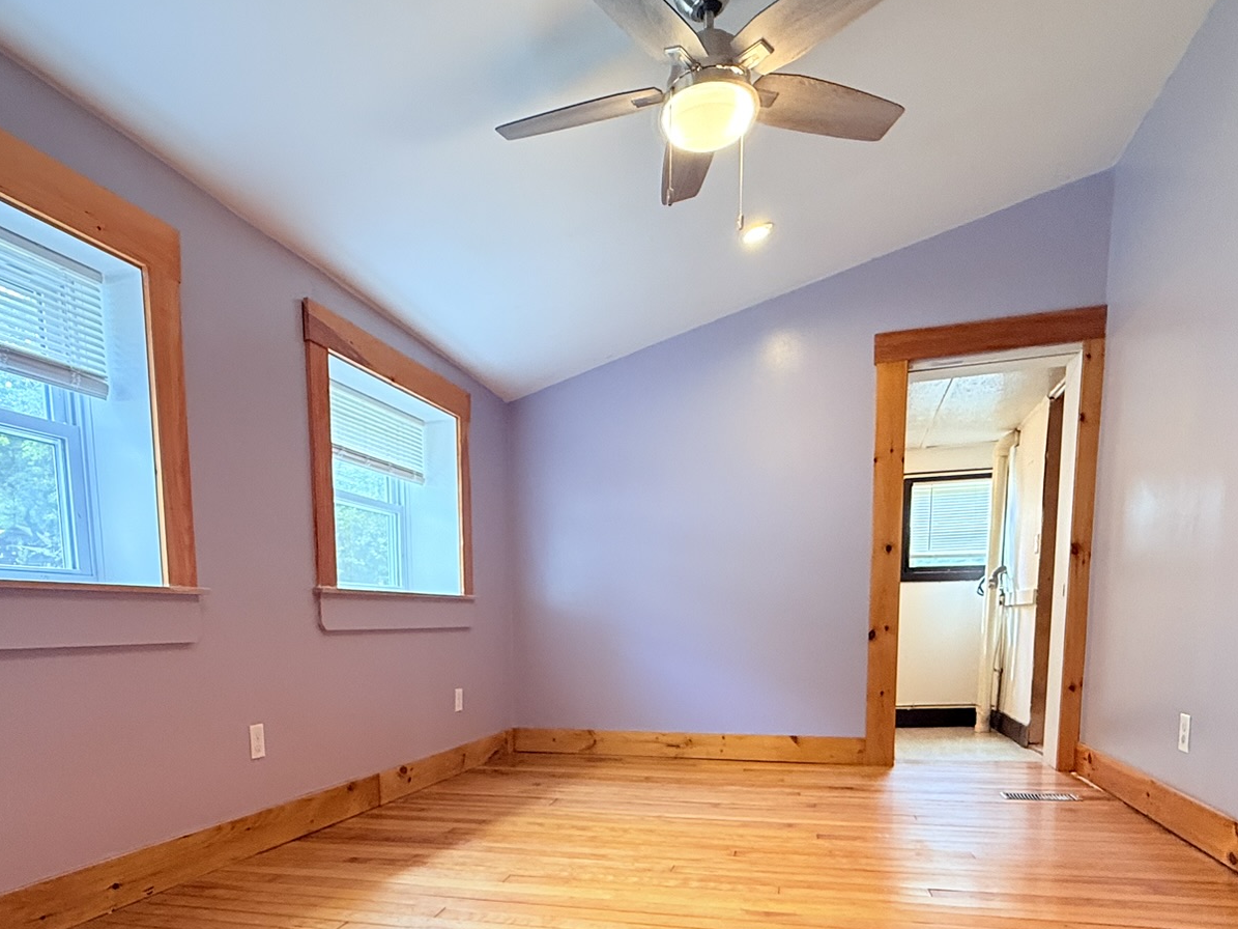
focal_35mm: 24
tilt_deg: -6.7
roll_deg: +0.1
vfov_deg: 53.3
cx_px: 552
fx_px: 858
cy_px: 733
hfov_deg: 71.4
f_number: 2.2
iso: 250
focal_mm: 2.22
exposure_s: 1/120
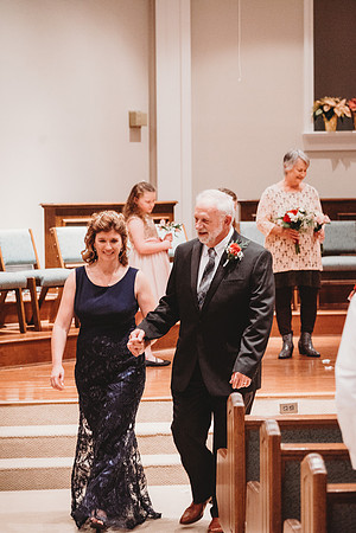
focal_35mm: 120
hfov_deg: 11.4
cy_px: 266
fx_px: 1780
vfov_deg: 17.1
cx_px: 178
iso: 8000
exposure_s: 1/200
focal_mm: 120
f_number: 4
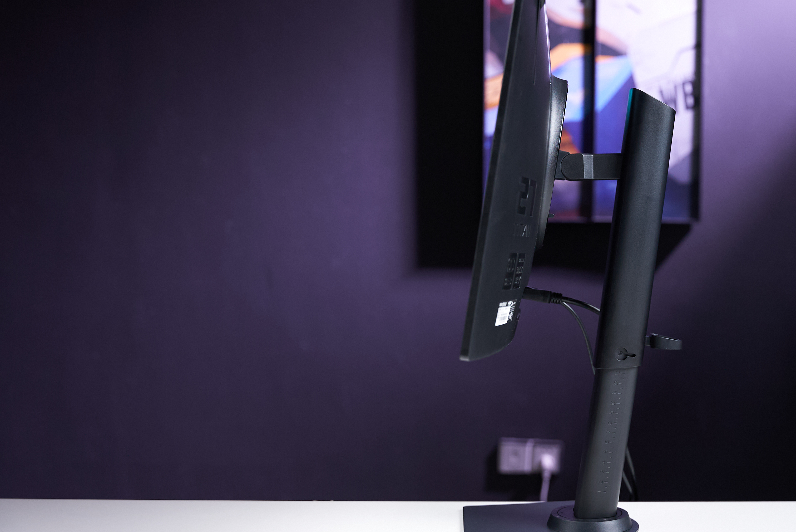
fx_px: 1195
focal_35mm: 54
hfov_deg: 36.4
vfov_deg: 25.0
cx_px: 545
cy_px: 203
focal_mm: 39
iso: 800
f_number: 3.5
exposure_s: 1/80
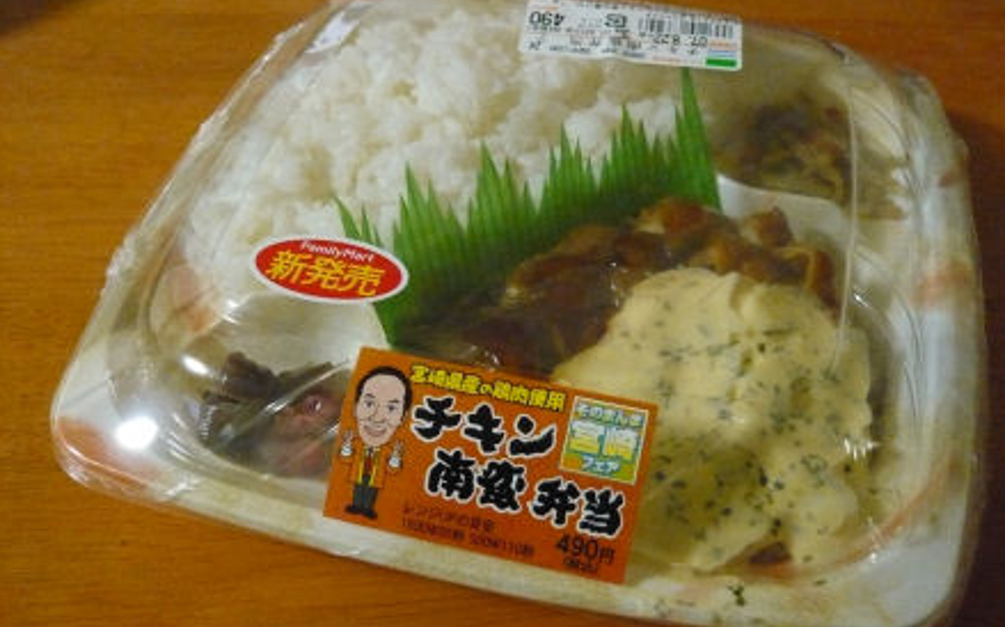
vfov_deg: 34.4
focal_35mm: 37
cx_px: 508
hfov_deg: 52.8
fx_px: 1013
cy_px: 346
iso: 800
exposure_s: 1/15
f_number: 3.1
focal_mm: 5.5
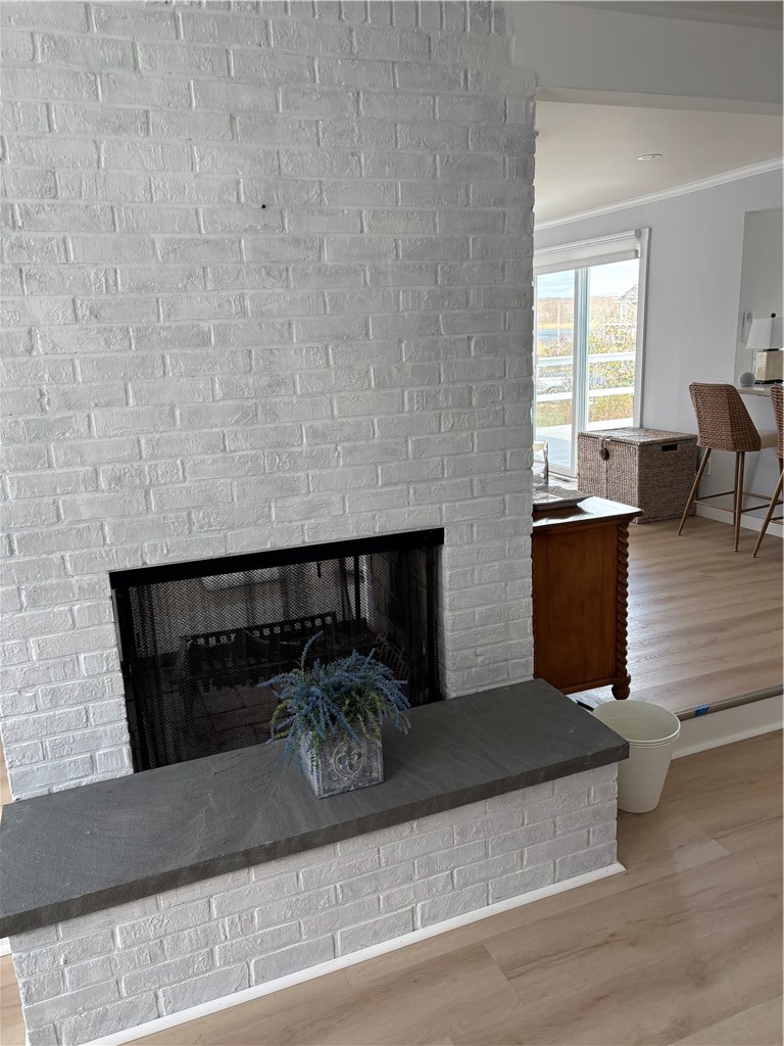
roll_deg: +0.8
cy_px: 523
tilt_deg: -12.0
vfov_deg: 67.3
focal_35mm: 26
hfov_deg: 53.1
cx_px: 392
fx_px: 785
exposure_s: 1/121
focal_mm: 5.96
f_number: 1.6
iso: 80
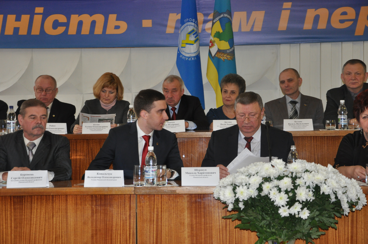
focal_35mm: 78
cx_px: 184
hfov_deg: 26.0
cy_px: 122
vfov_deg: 17.4
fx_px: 796
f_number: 5
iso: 1000
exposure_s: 1/60
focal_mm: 52
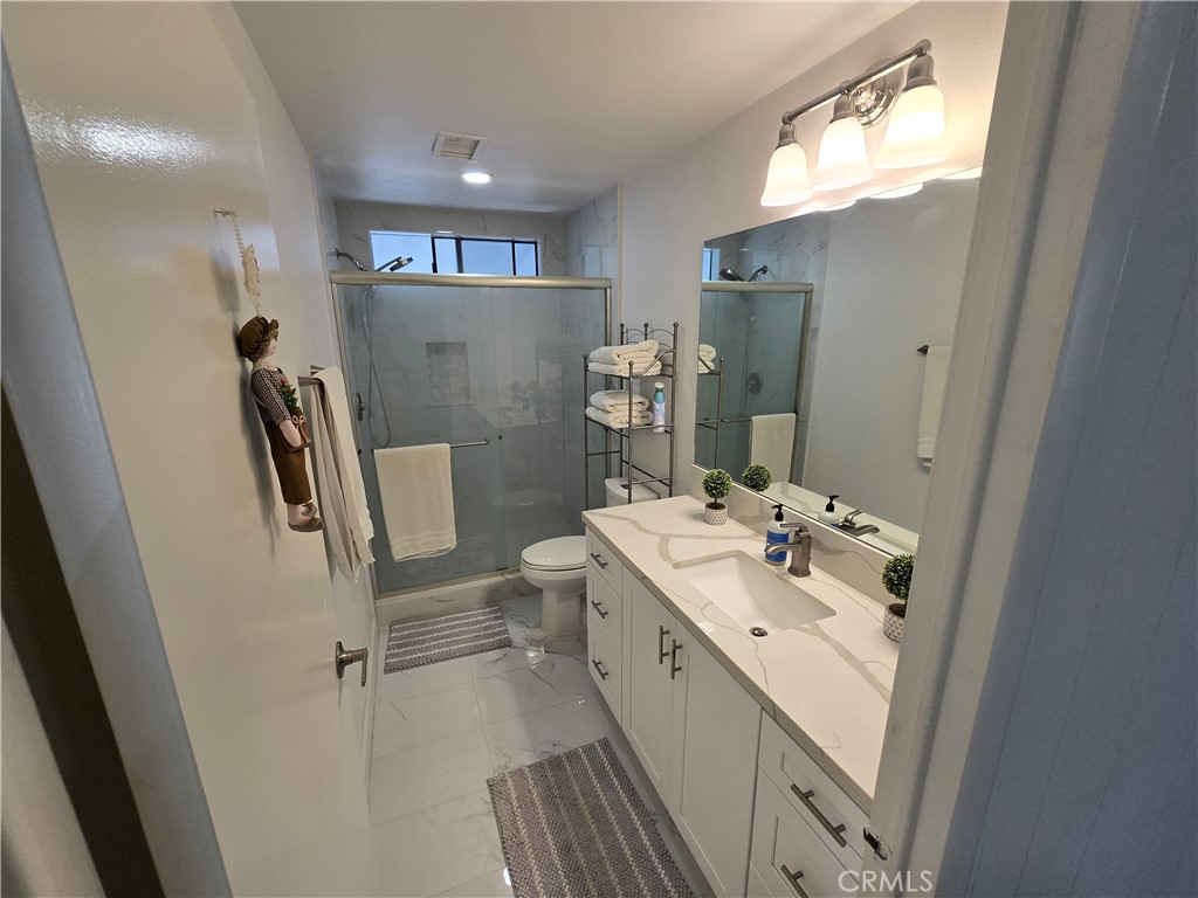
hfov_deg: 106.2
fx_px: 450
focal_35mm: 13
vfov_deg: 89.9
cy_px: 449
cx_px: 599
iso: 64
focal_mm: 2.2
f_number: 2.2
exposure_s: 1/120
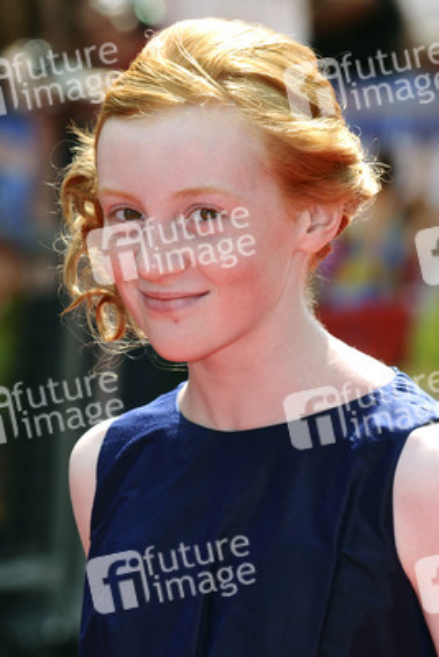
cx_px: 220
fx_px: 5482
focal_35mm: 300
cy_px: 328
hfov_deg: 4.6
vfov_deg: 6.9
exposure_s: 1/250
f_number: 5.6
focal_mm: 200
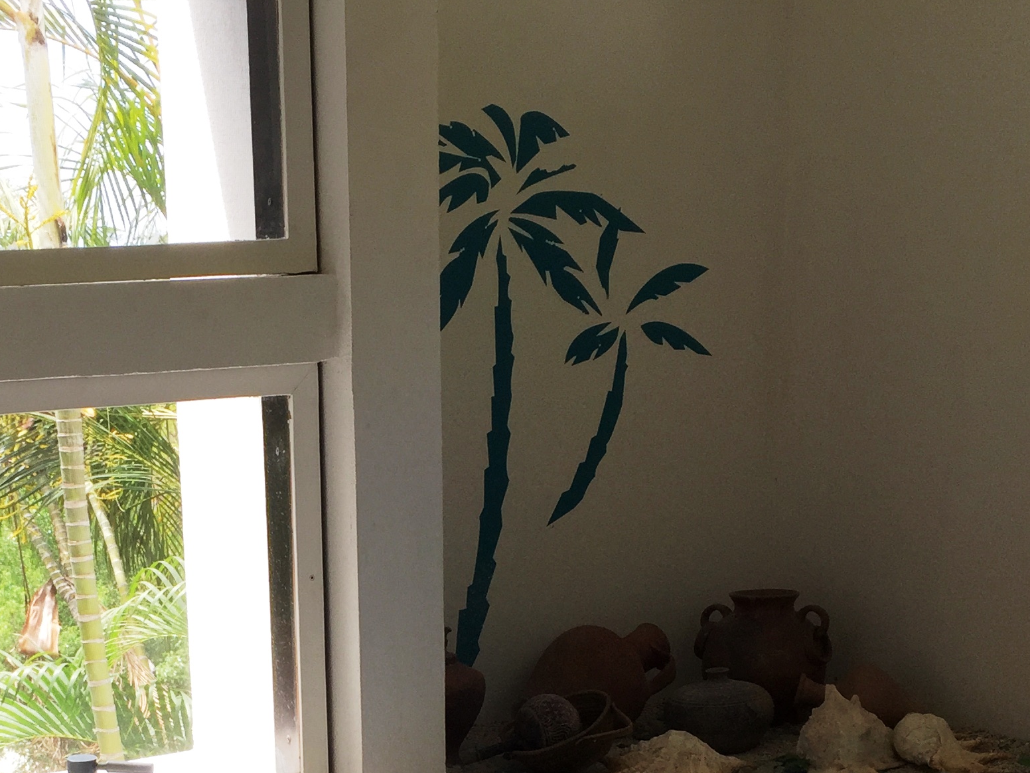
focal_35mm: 61
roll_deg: +0.7
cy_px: 778
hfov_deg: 31.2
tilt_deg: -15.1
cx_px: 279
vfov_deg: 23.0
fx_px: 1815
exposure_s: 1/221
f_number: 2.2
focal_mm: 4.15
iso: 32
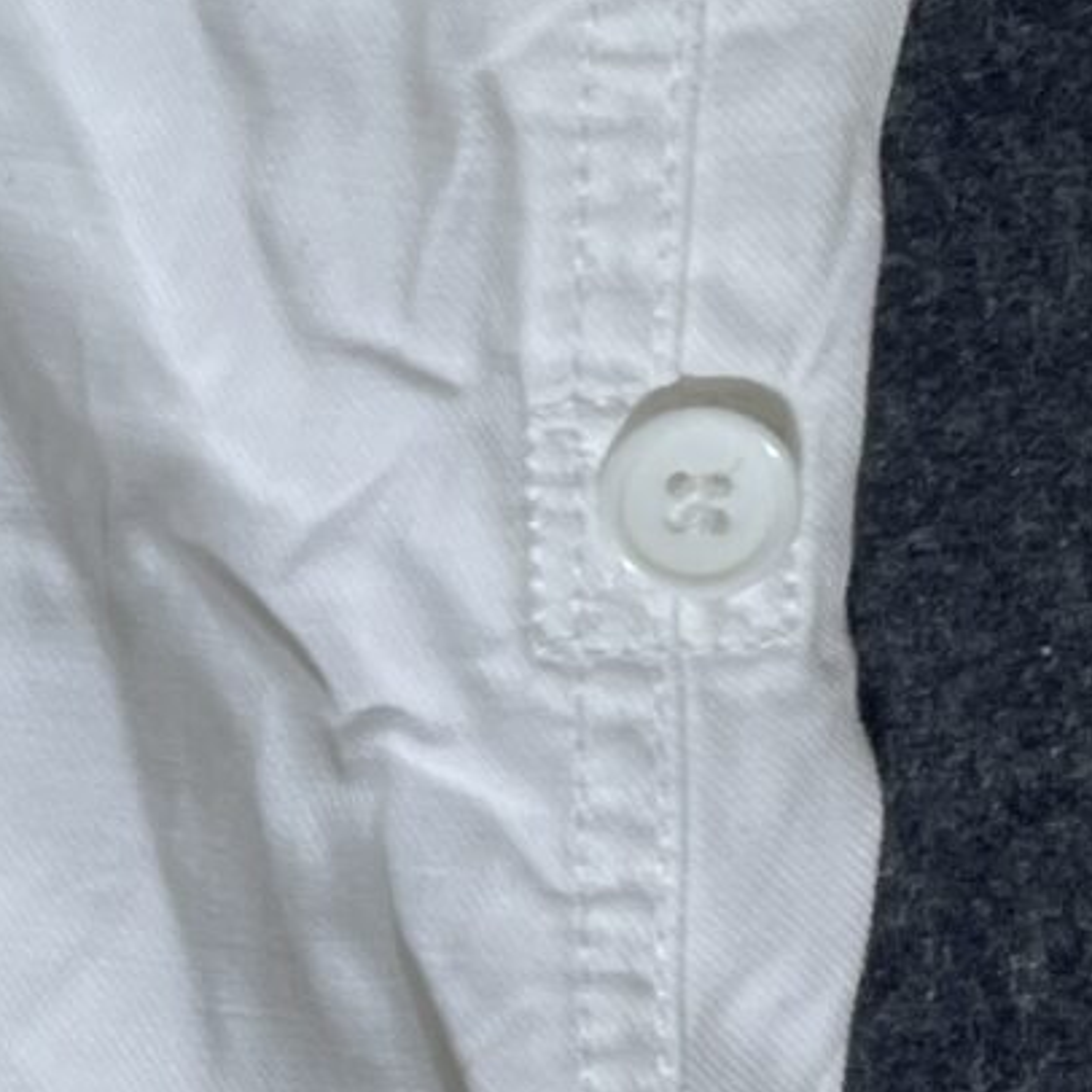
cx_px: -1348
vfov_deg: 12.0
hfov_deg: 10.6
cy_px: 414
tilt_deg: -60.3
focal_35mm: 145
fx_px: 5175
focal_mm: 4.2
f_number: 1.6
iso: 40
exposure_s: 1/100
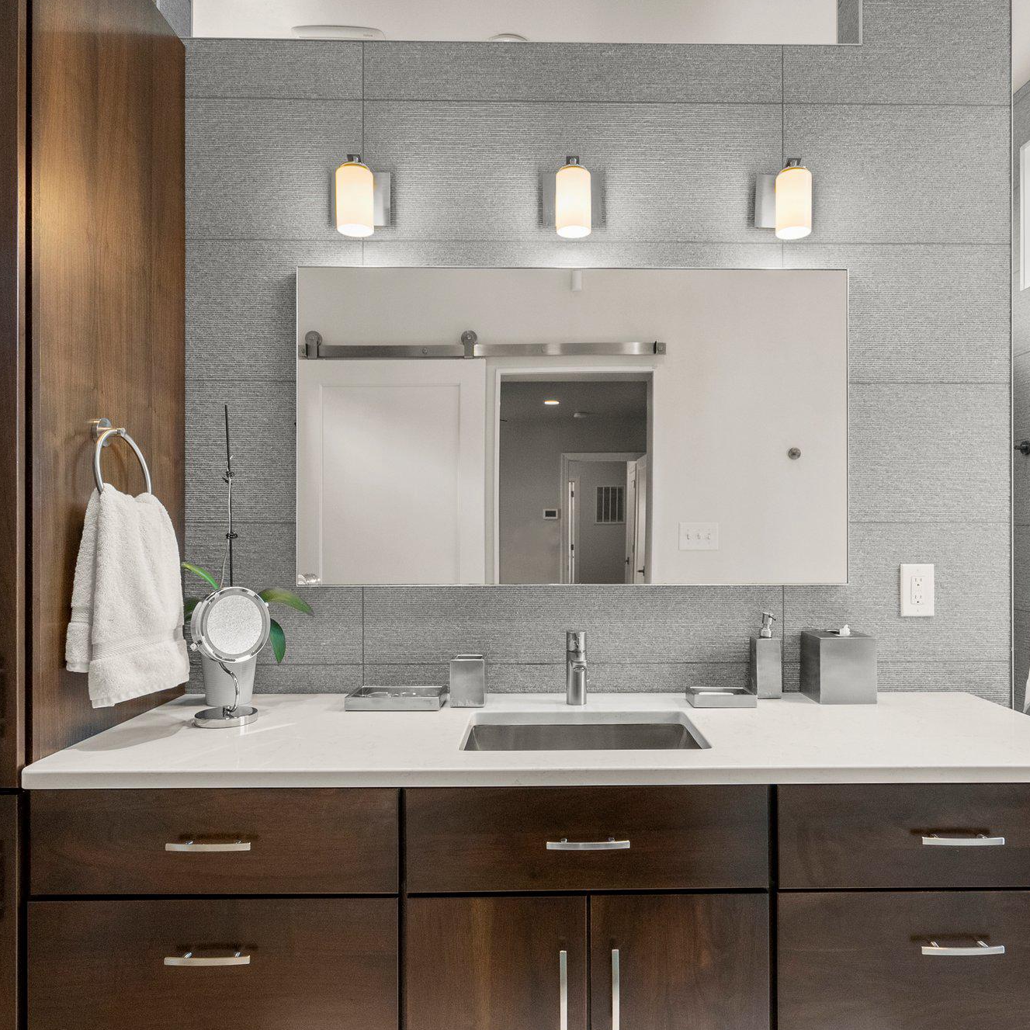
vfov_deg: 72.1
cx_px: 556
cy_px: 524
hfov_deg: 72.0
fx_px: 707
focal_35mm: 21
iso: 640
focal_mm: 16
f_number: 8
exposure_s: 1/40
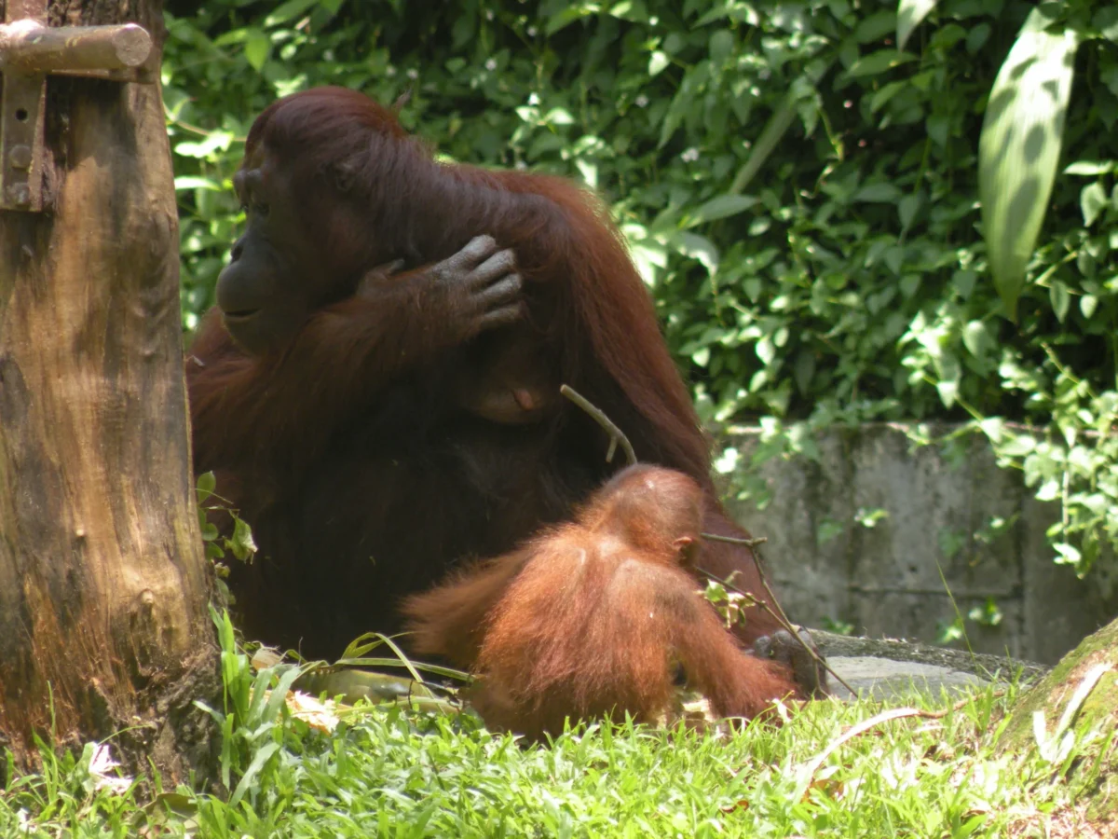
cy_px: 420
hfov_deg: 4.1
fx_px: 15696
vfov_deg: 3.1
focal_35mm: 486
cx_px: 559
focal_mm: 84.2
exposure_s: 1/153
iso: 150
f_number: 4.5
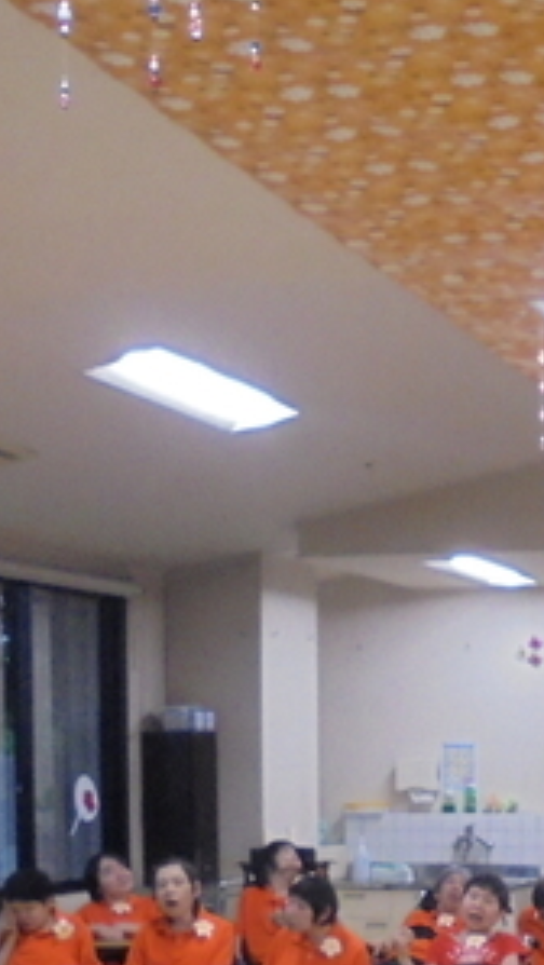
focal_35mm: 76
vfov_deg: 26.8
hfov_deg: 15.2
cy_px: 878
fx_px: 1946
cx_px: 716
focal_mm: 4.6
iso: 320
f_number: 3.5
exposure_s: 1/50
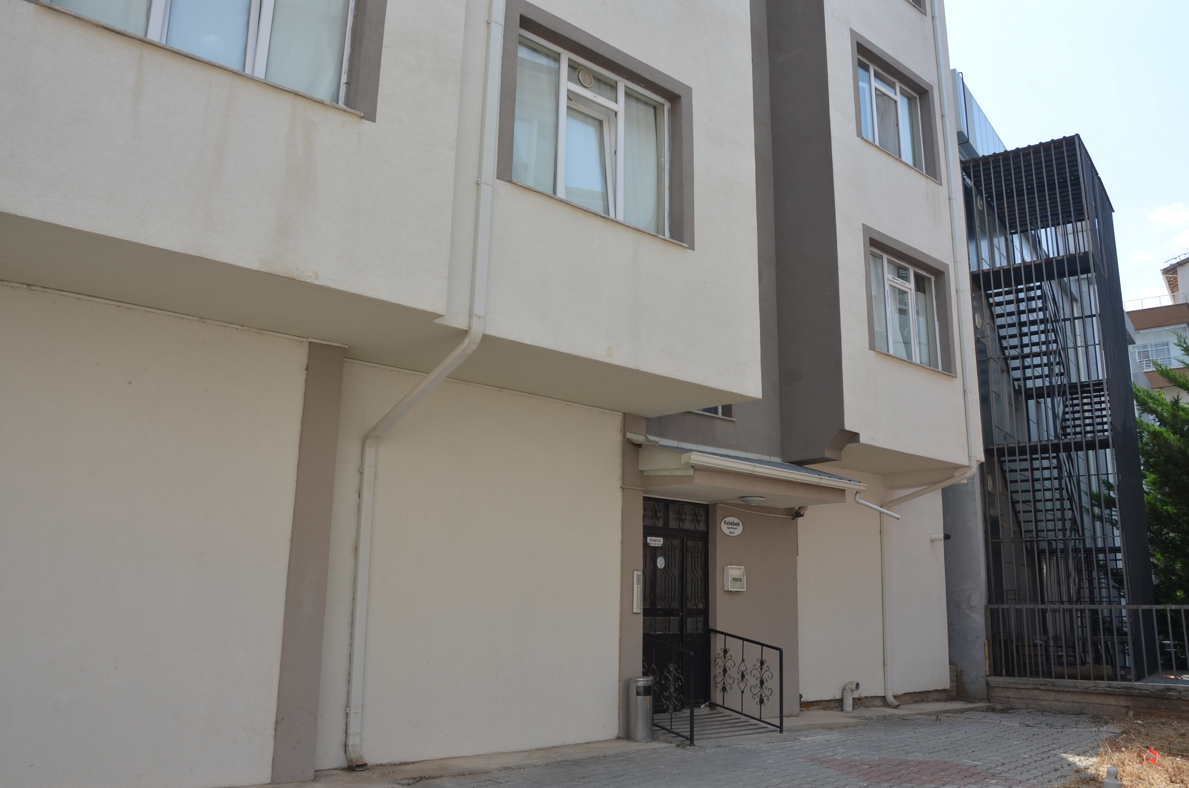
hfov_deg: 62.0
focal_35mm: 30
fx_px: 989
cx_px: 594
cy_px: 394
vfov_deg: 43.4
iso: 140
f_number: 8
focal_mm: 20
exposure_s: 1/250
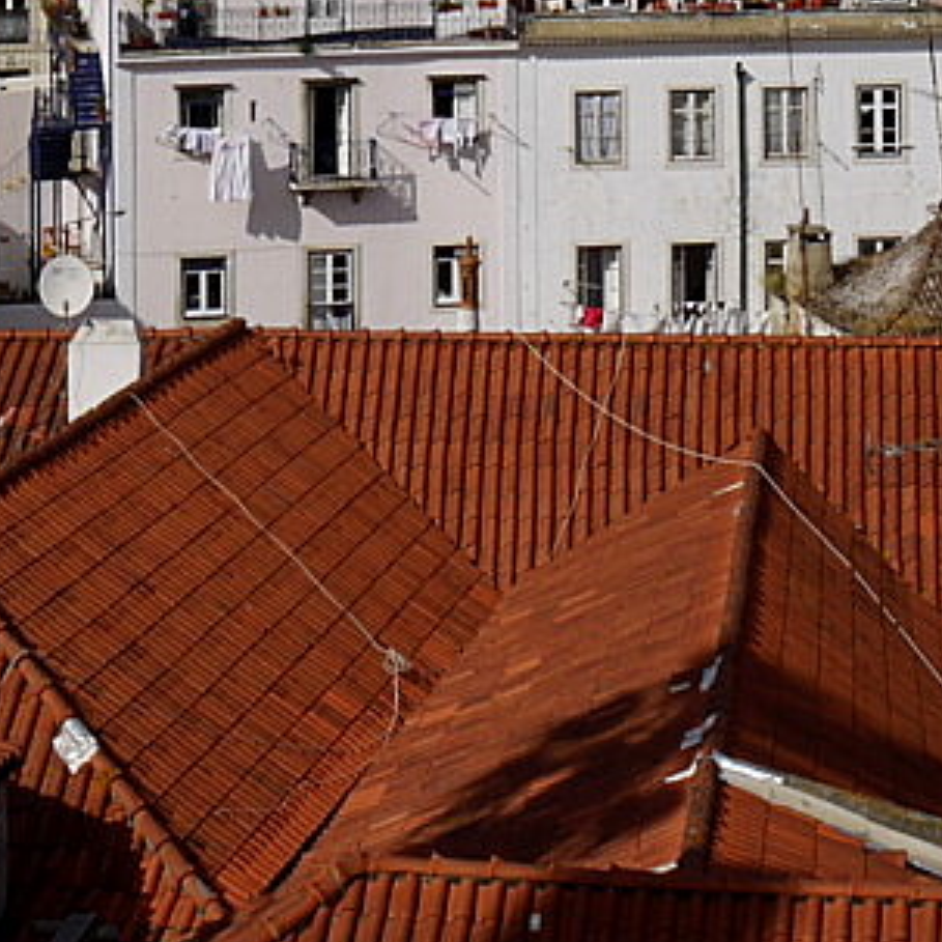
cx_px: 454
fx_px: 4372
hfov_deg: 12.3
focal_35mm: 142
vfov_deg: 11.8
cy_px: -451
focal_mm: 19
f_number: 10
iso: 100
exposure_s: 1/400
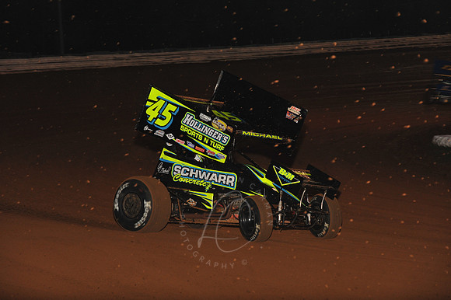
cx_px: 226
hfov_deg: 15.2
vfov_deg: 10.1
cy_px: 150
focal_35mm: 135
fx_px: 1690
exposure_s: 1/320
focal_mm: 135
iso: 1250
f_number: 7.1
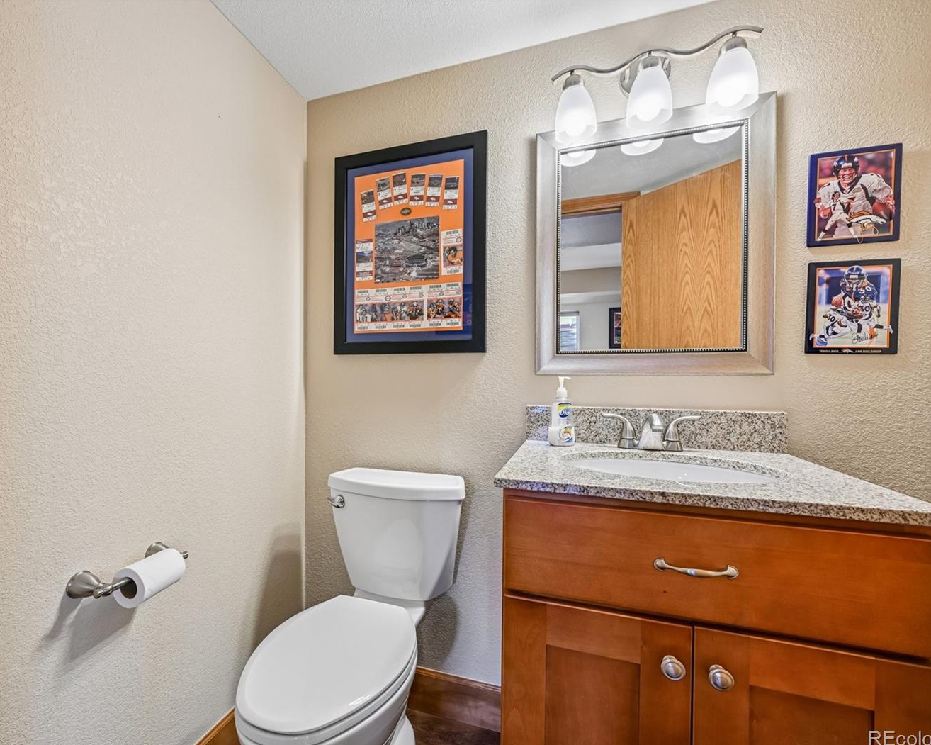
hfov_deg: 92.8
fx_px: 441
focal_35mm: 16
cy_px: 376
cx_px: 416
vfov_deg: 80.4
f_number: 10
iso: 400
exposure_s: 1/8
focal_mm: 14
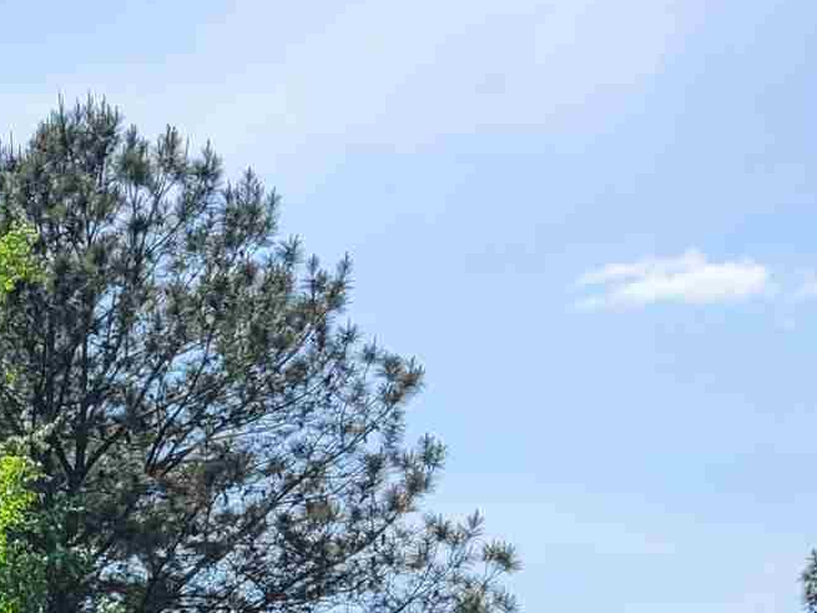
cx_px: -812
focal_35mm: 122
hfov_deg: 13.8
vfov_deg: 11.1
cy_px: 1192
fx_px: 2879
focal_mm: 5.4
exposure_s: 1/2228
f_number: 1.8
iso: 40
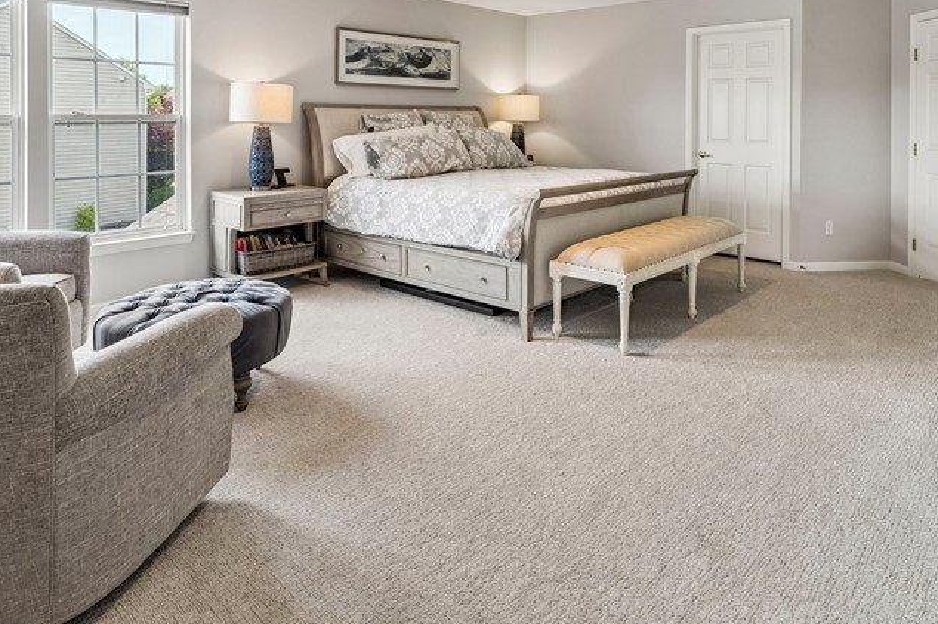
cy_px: 115
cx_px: 512
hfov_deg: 73.6
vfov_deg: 49.6
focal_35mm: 24
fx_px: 625
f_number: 5.6
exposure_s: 1/30
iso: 200
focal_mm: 14
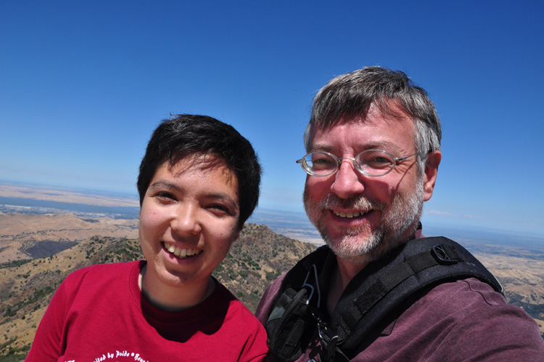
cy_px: 181
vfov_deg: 47.8
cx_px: 272
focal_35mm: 27
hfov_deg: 67.4
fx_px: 407
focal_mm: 18
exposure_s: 1/250
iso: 200
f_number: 13
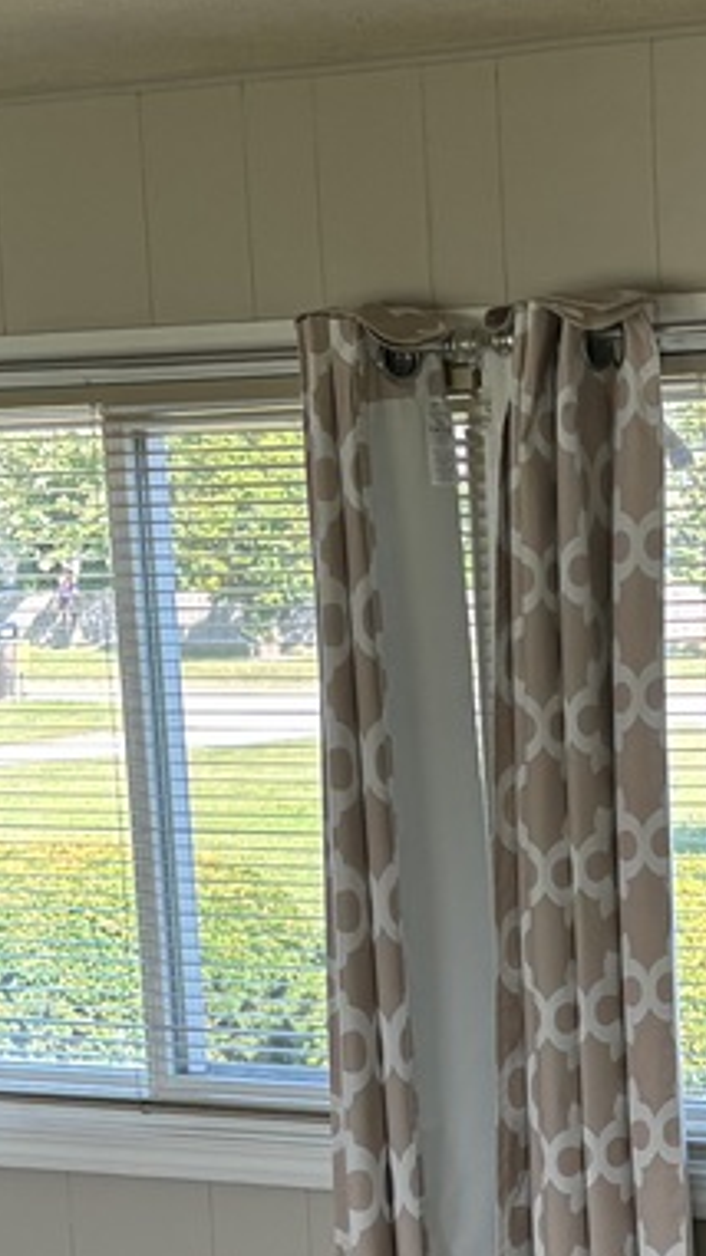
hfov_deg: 11.3
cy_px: 1052
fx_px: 3565
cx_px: 558
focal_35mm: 107
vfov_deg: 19.7
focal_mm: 5.96
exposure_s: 1/132
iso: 64
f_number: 1.6
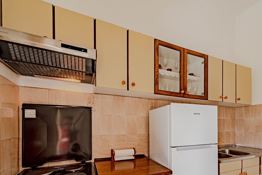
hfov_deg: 89.4
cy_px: 125
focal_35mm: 18
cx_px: 150
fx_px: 131
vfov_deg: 64.4
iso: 100
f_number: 8
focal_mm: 12
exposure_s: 1/160
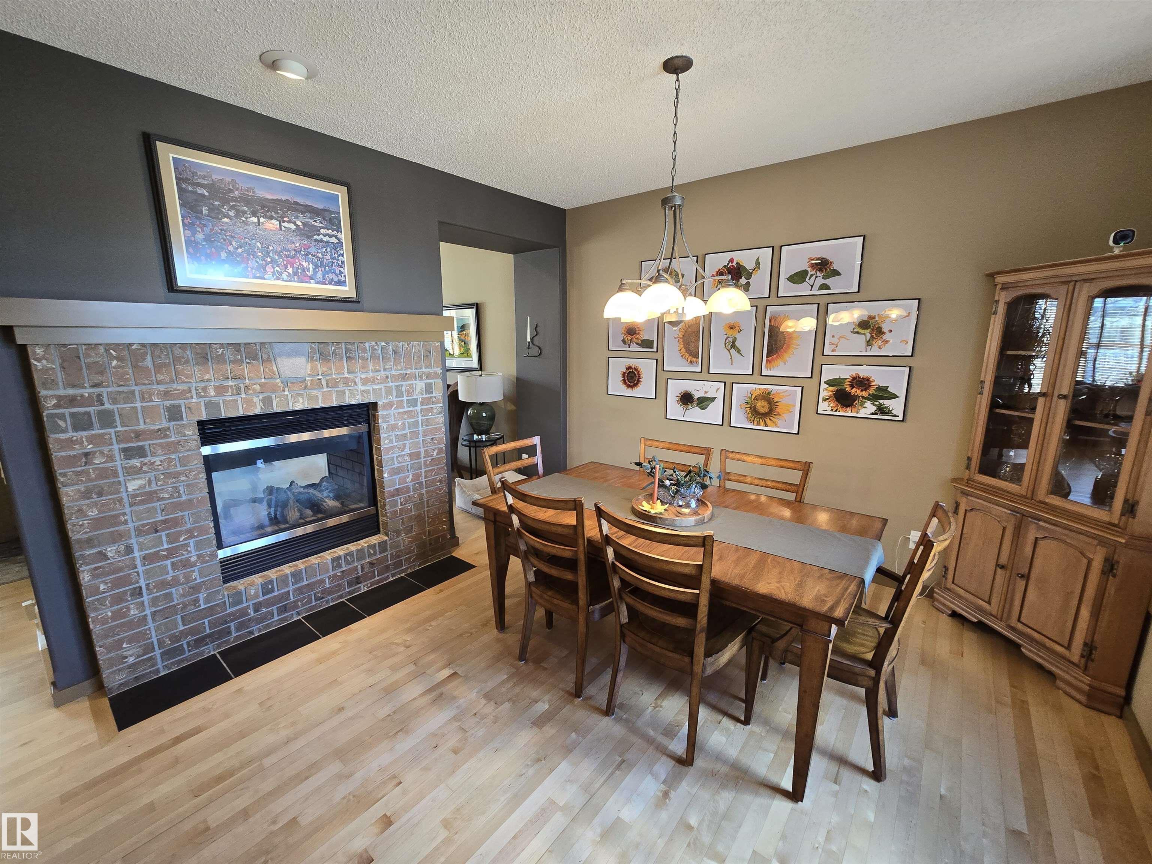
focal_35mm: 13
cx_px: 576
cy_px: 432
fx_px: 433
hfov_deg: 106.2
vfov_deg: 89.9
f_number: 2.2
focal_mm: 2.2
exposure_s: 1/60
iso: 320
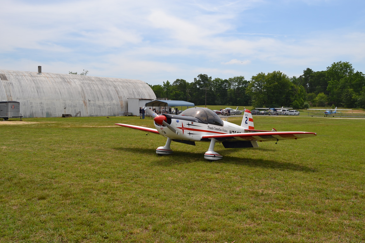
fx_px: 335
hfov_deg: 57.2
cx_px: 182
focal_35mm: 33
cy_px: 122
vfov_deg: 40.0
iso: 100
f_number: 8
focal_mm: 22
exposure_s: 1/250
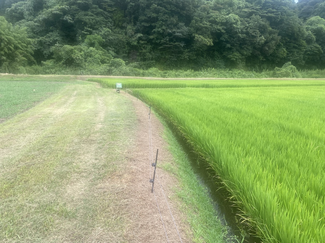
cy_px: 122
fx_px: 244
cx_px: 162
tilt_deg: -12.4
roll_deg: -0.9
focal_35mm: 26
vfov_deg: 53.1
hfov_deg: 67.3
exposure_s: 1/588
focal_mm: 4.25
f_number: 1.8
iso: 32
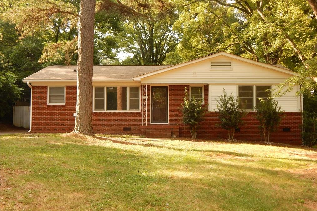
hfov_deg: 48.5
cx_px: 160
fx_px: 352
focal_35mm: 40
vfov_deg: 33.4
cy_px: 112
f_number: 3.4
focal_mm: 6.8
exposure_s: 1/160
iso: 125
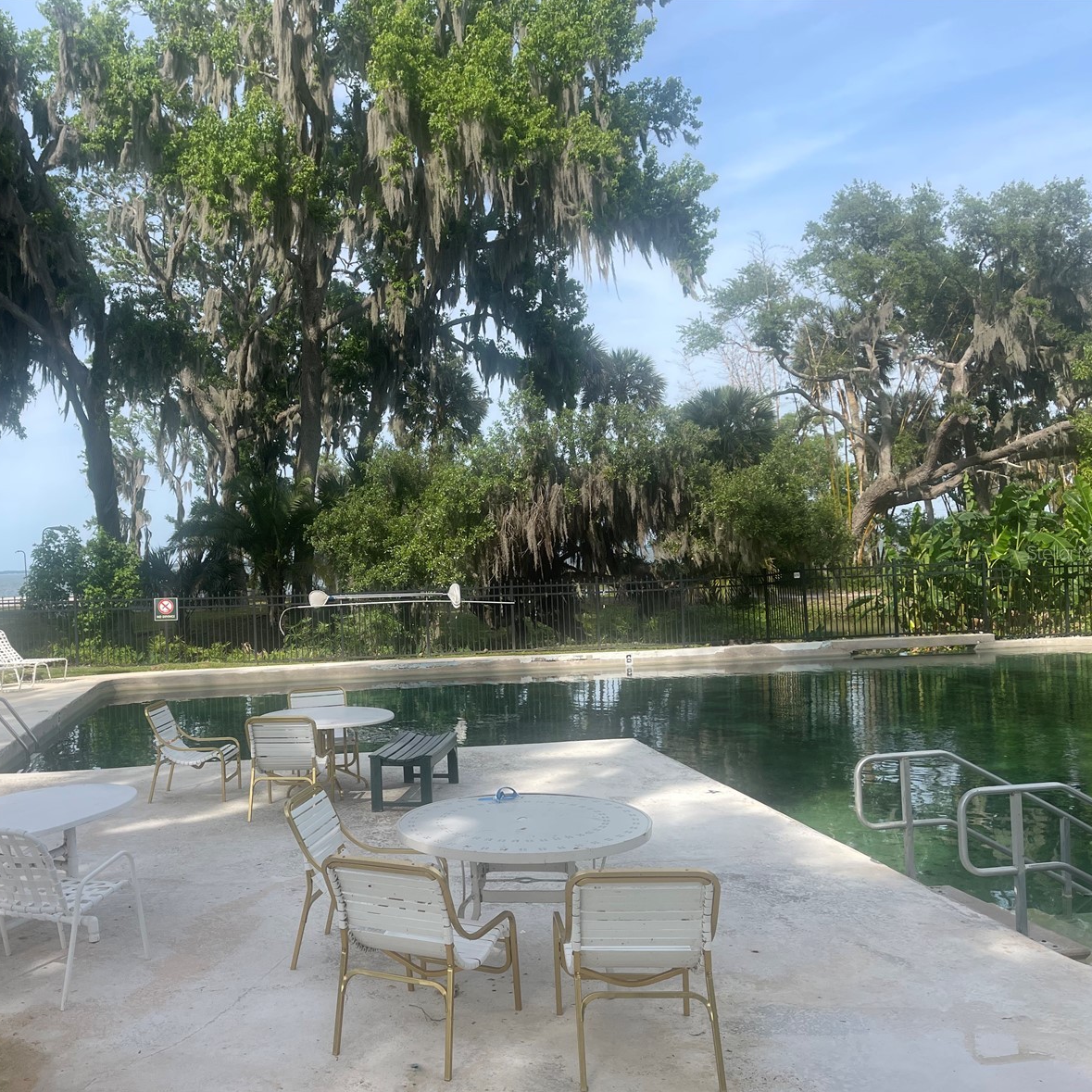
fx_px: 1071
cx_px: 373
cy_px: 552
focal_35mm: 30
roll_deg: +2.6
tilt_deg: -0.4
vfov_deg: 54.0
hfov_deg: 53.1
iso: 32
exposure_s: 1/2083
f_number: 1.6
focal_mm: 5.1
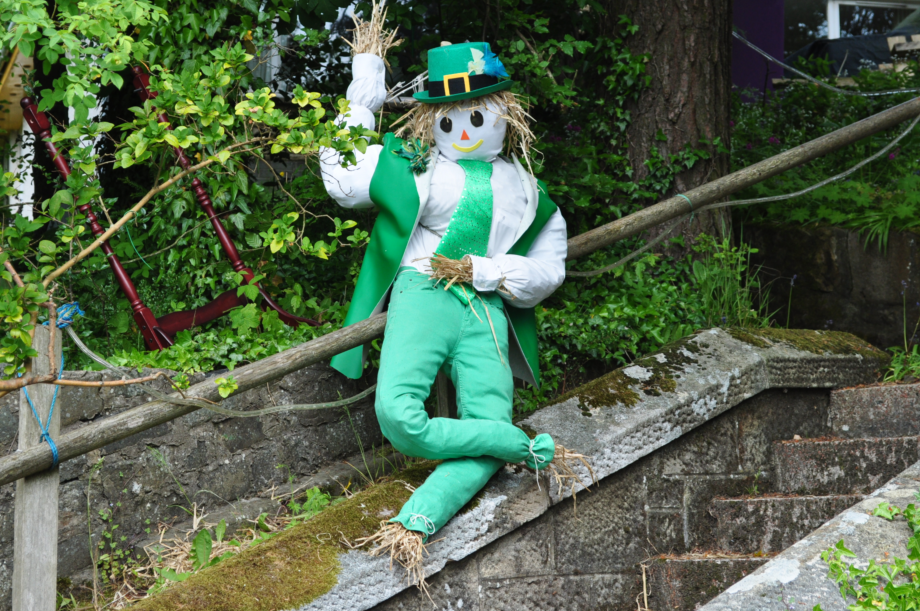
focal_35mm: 83
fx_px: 2118
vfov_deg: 16.4
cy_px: 297
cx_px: 471
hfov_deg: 24.5
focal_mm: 52
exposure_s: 1/200
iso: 400
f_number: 10
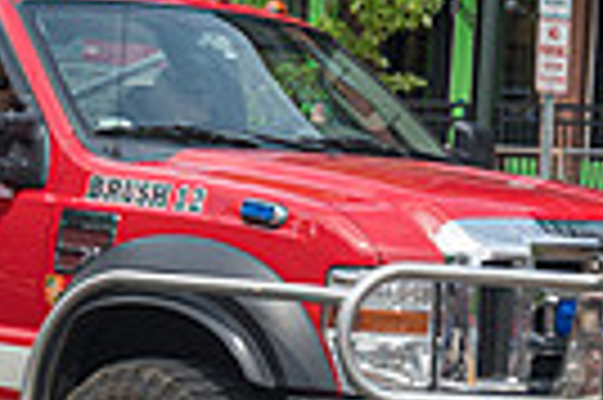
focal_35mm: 156
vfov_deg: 8.7
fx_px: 2610
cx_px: 256
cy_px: 413
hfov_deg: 13.2
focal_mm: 36
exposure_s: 1/100
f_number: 10
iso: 100
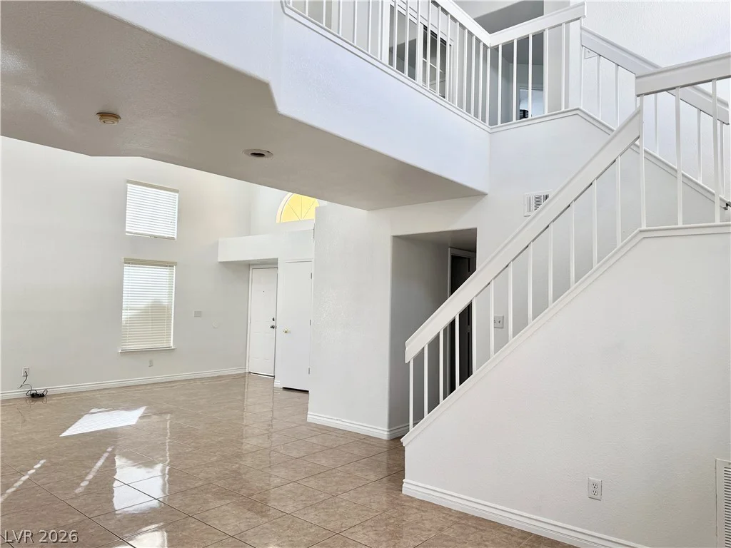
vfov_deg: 56.8
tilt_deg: +2.2
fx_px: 507
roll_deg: -1.0
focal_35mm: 24
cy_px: 274
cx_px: 366
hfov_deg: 71.6
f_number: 1.78
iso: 100
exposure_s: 1/186
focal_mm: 6.76
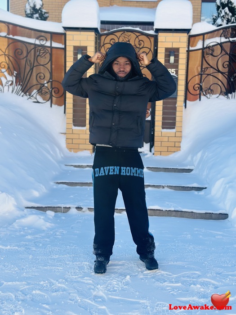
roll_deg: -1.3
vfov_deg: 39.7
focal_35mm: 48
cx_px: 118
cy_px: 158
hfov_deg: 30.3
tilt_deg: -6.6
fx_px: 436
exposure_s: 1/2410
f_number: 1.78
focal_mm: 6.86
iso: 100
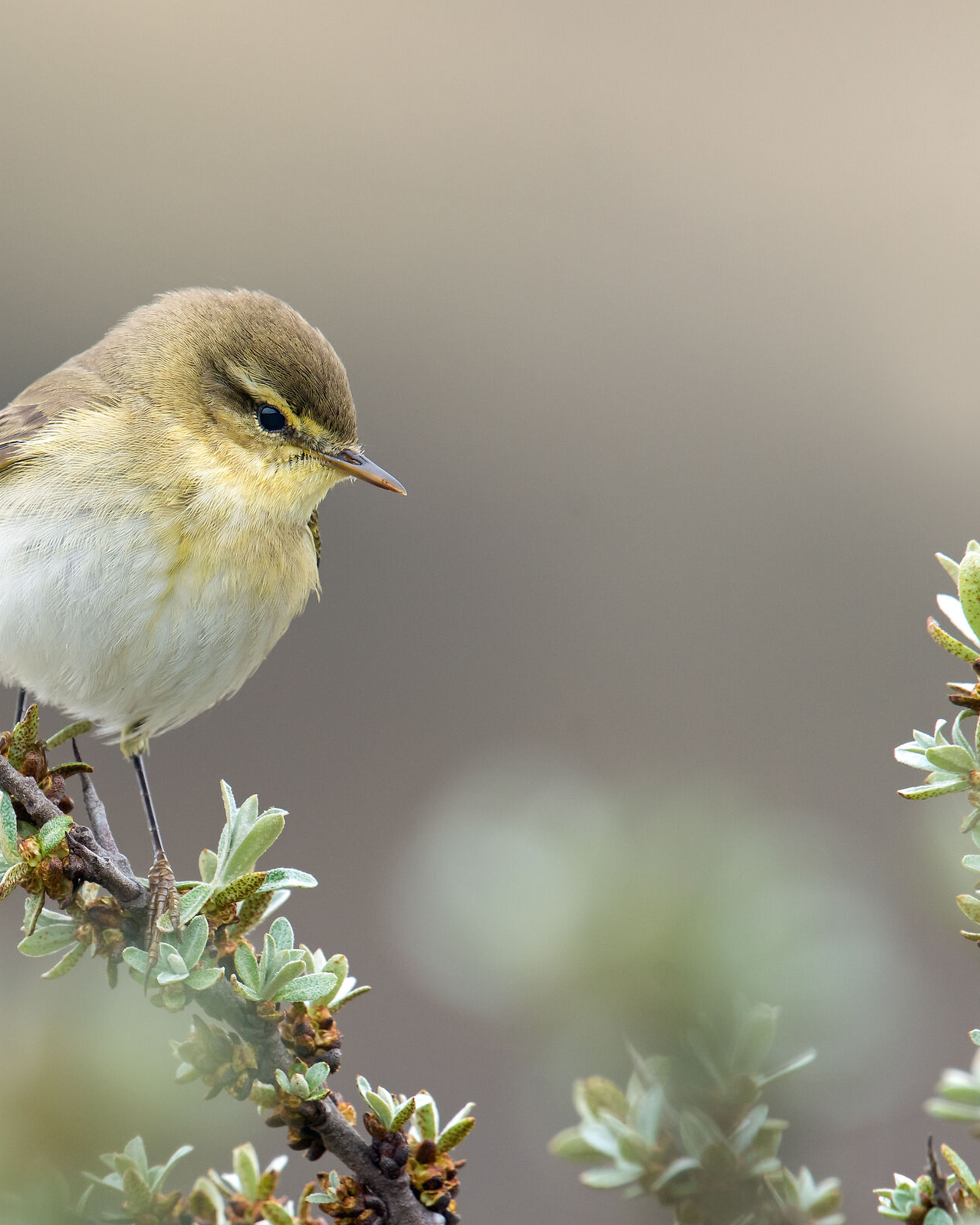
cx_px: 132
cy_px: 612
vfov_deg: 2.2
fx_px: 32201
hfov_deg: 1.7
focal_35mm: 888
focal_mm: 420
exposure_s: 1/250
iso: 640
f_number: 7.1
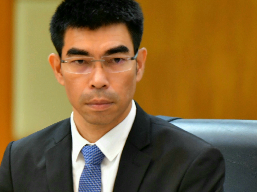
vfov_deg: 3.5
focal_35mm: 420
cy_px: 151
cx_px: 93
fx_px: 3118
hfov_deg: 4.7
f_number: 3.5
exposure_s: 1/125
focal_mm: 200
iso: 2000
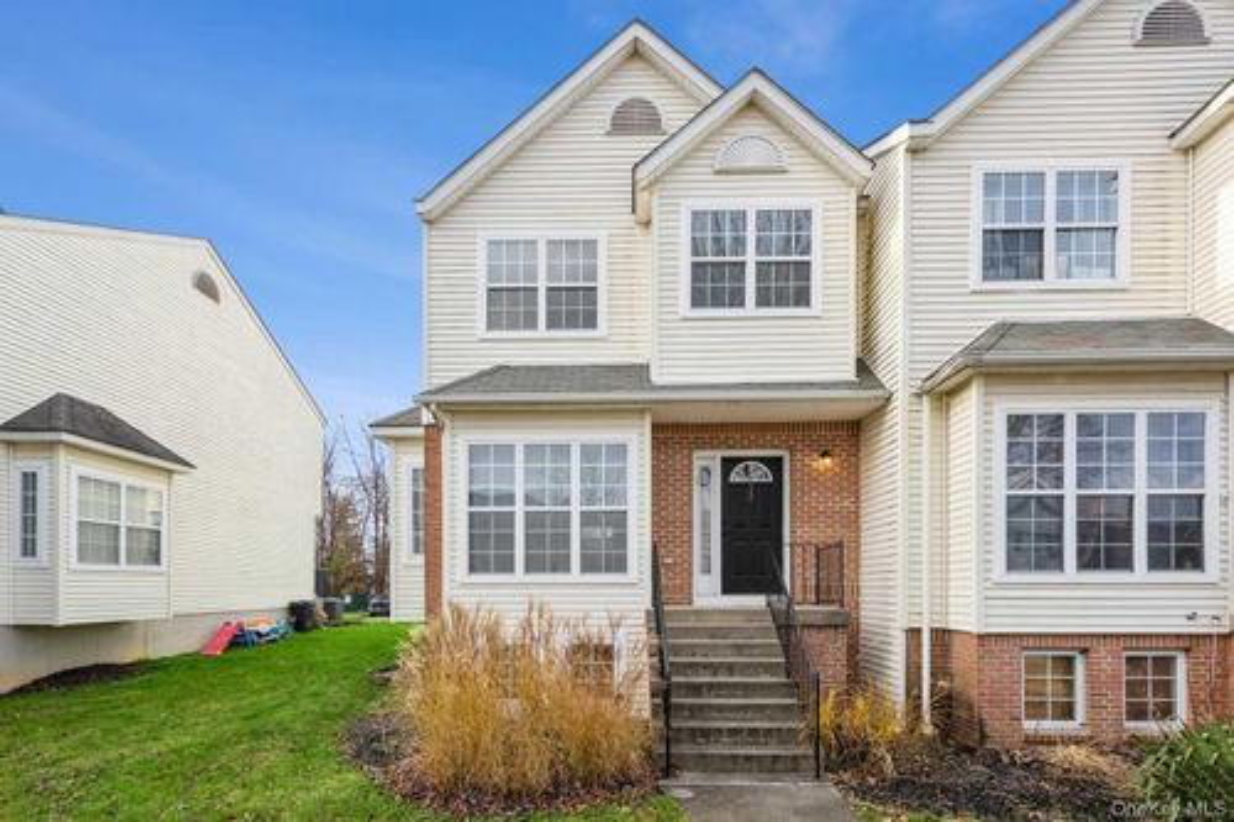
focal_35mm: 17
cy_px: 411
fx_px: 582
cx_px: 617
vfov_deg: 70.4
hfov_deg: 93.3
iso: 200
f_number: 8
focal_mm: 17
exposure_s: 1/100
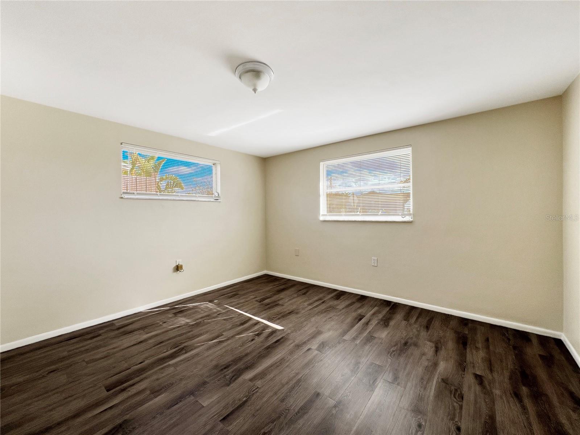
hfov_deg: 106.2
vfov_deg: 89.9
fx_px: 218
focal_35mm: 13
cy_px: 218
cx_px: 290
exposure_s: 1/371
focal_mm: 1.57
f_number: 1.8
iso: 32
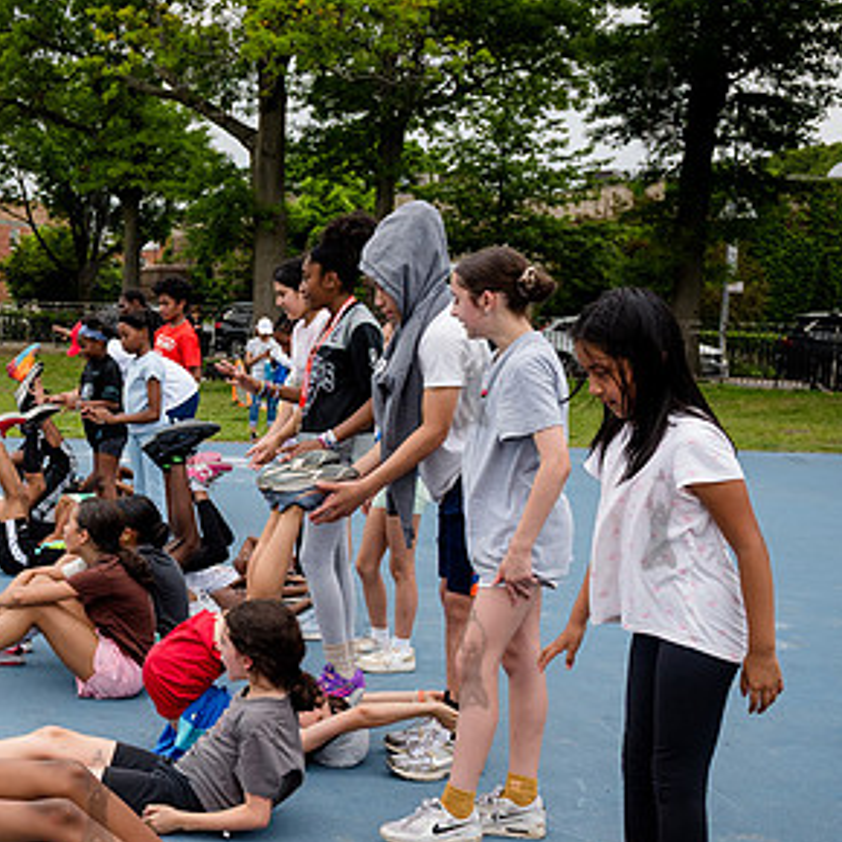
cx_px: 69
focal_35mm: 54
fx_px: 1486
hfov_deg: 30.1
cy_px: 483
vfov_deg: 31.6
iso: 400
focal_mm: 24
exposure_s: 1/1000
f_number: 4.5
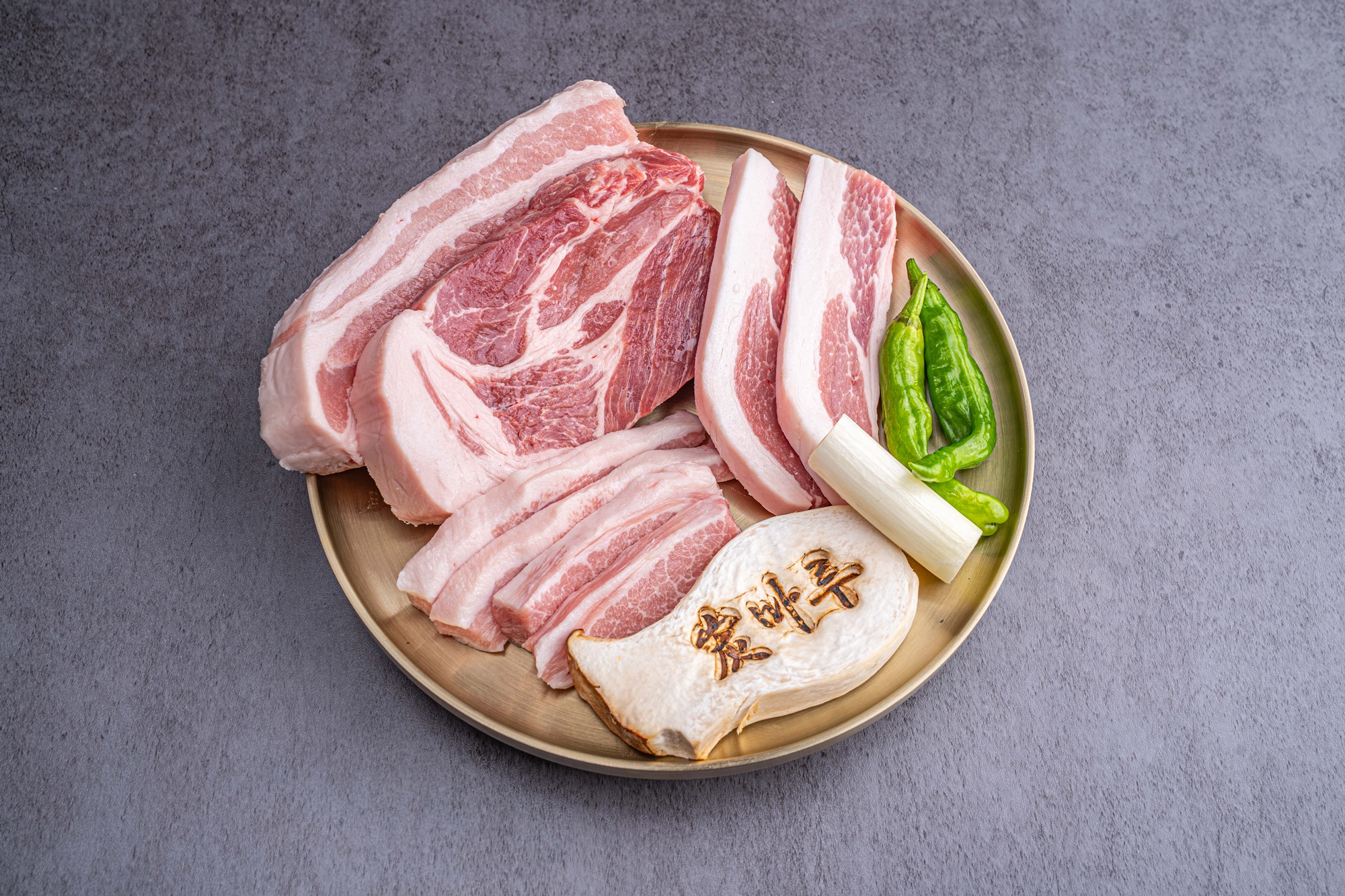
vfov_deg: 32.6
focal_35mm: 41
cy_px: 448
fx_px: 1532
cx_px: 672
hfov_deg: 47.4
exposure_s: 1/80
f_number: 10
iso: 100
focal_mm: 41
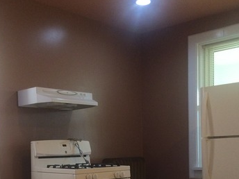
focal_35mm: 54
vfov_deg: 26.1
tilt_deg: -2.4
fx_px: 373
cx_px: 94
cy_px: 164
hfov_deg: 35.4
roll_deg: +1.8
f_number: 2.2
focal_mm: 4.15
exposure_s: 1/30
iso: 50
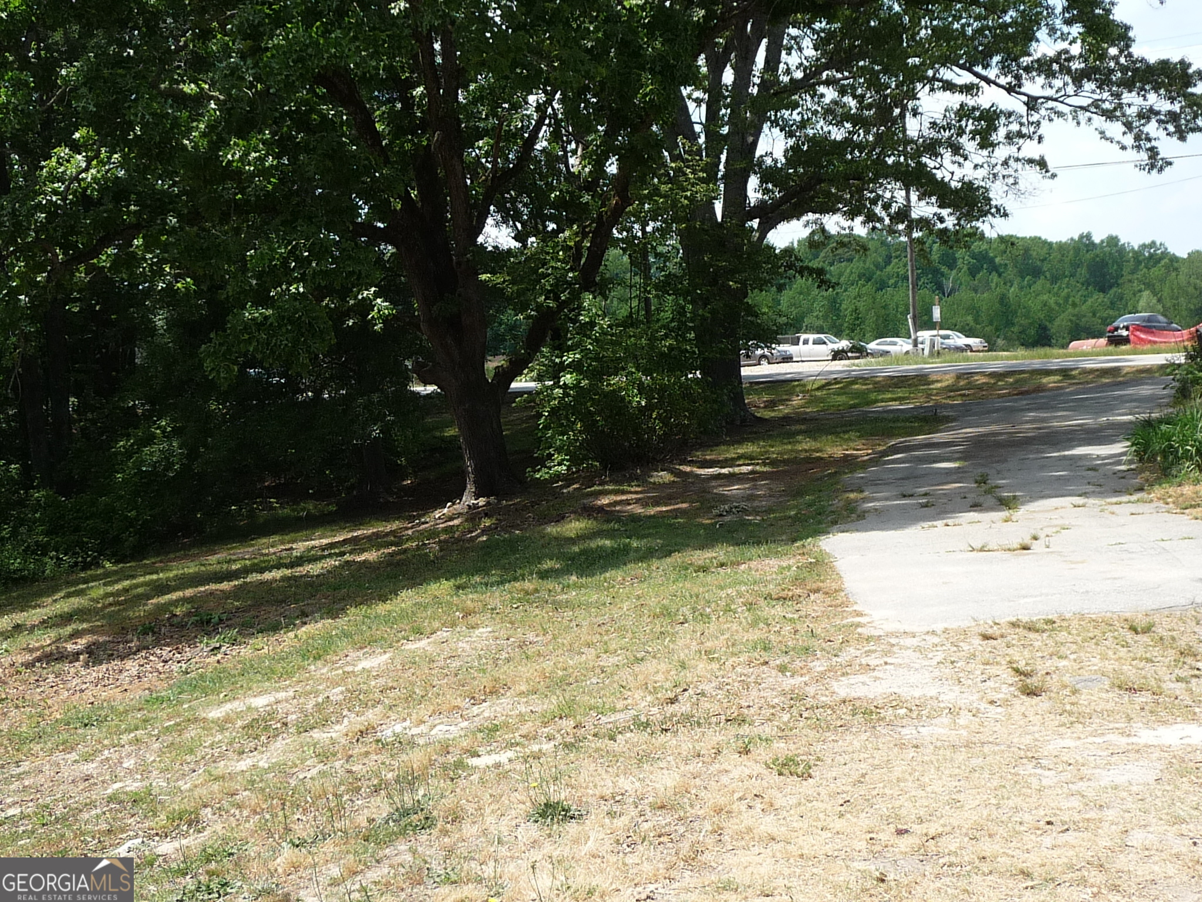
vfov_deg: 30.3
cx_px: 601
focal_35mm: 48
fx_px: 1667
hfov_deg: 39.7
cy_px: 451
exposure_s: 1/500
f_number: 3.4
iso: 100
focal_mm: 5
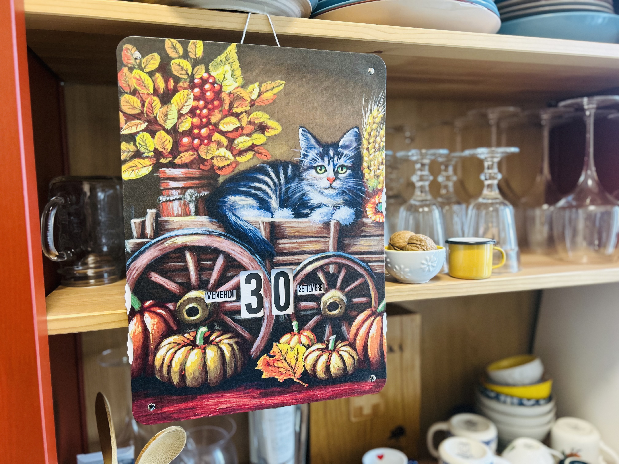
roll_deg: +1.4
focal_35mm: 26
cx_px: 310
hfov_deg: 67.3
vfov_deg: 53.1
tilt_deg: -4.5
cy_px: 232
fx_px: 465
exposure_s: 1/60
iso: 320
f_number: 1.5
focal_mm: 5.7
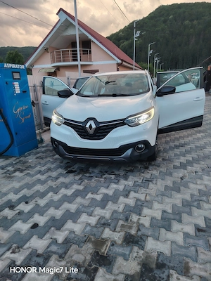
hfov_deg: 56.8
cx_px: 106
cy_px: 140
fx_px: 195
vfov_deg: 71.6
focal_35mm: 24
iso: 228
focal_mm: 5.25
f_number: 1.75
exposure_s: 1/50
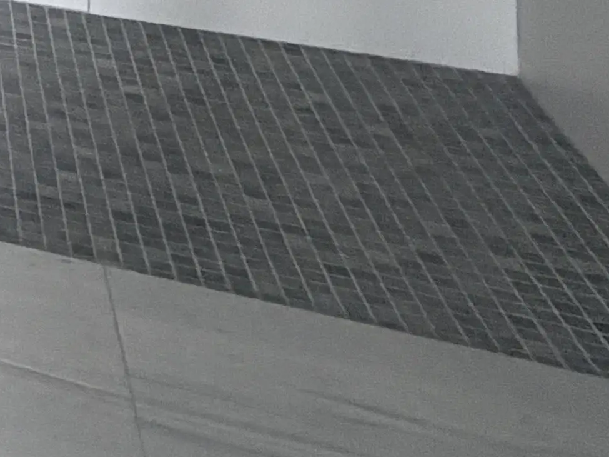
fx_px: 1442
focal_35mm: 82
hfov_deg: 14.7
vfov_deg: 13.6
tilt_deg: -1.0
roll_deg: +1.4
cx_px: -862
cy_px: -601
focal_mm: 2.22
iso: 320
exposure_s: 1/65
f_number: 2.2
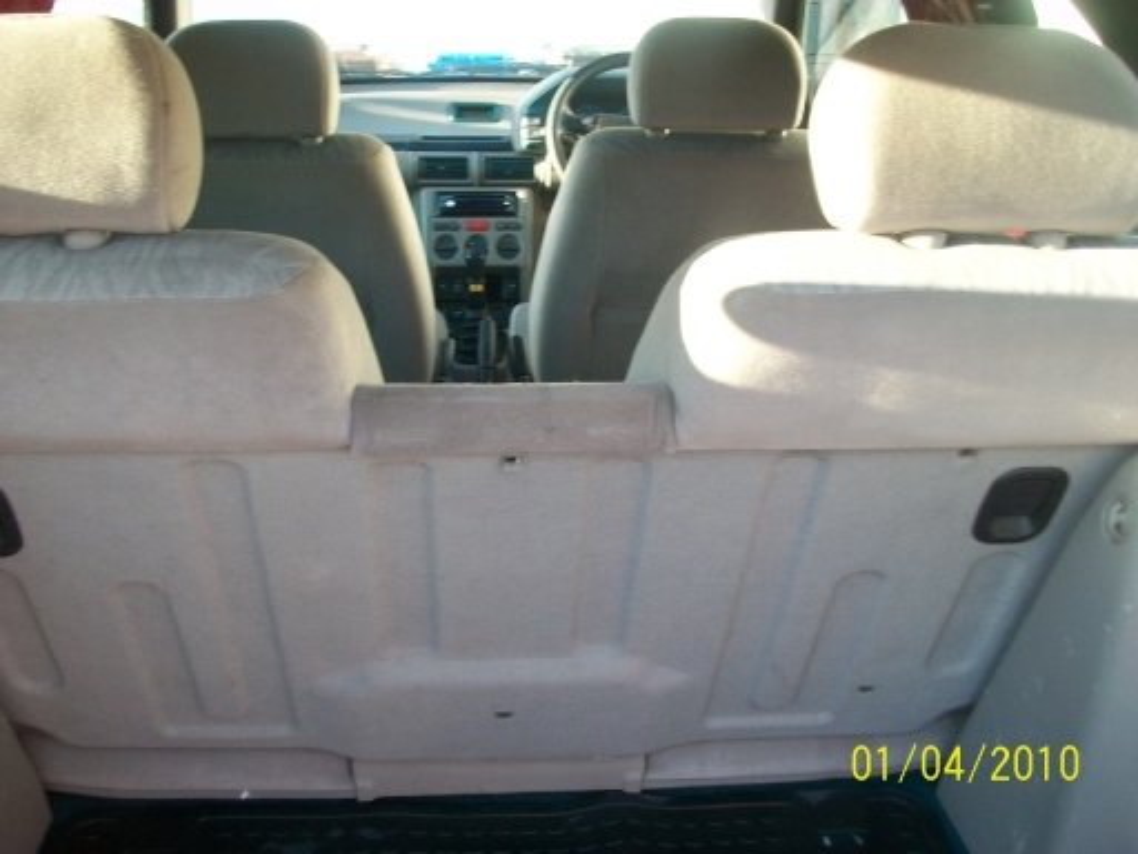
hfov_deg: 54.0
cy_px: 427
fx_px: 1118
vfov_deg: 41.8
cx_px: 569
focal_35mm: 34
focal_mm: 5.7
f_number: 2.8
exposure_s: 1/60
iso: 107
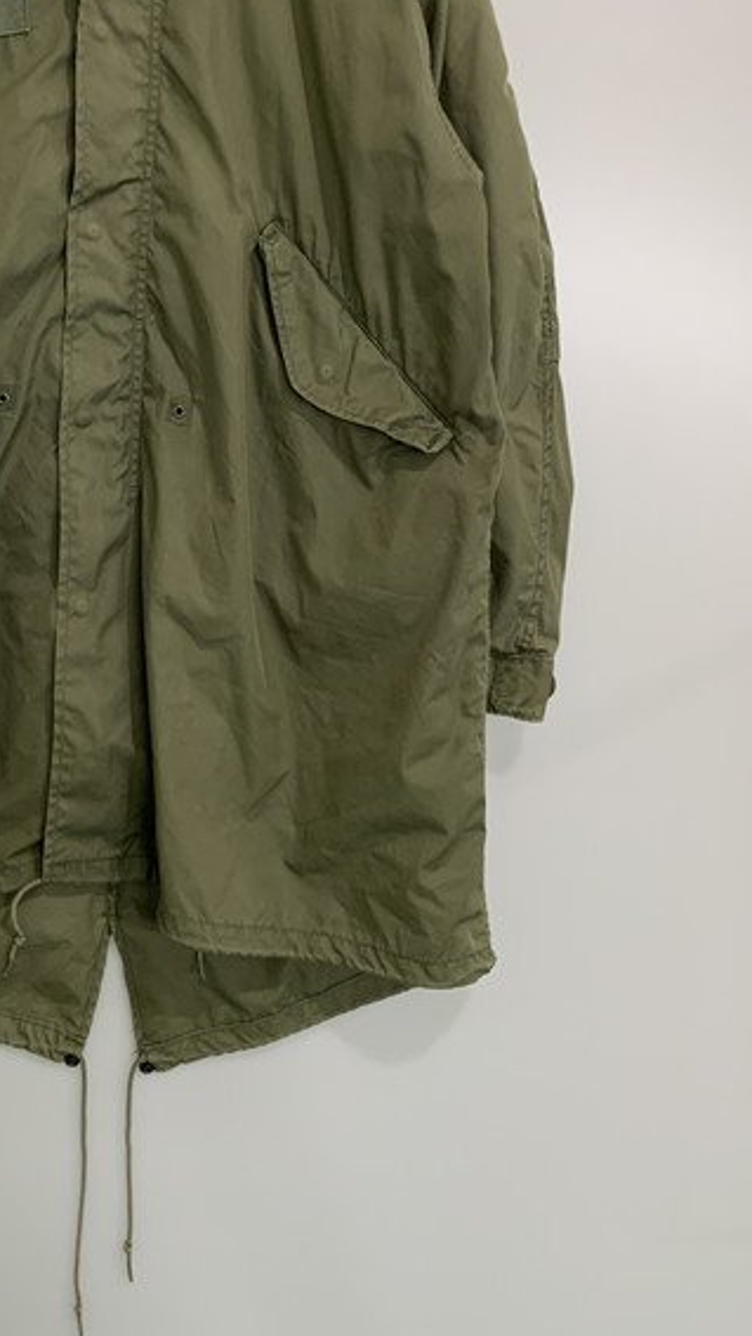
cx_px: 120
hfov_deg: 28.9
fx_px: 1418
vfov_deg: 49.7
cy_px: 462
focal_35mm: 40
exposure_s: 1/50
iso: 160
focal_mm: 4.25
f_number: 1.8
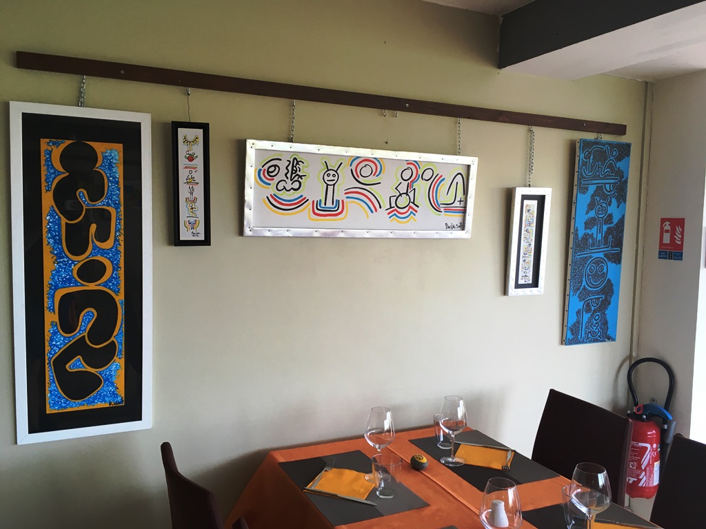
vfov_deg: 48.2
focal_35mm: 29
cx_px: 353
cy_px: 264
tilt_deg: -4.8
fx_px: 591
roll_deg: -0.9
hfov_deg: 61.7
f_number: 2.2
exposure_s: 1/33
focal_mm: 4.15
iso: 25
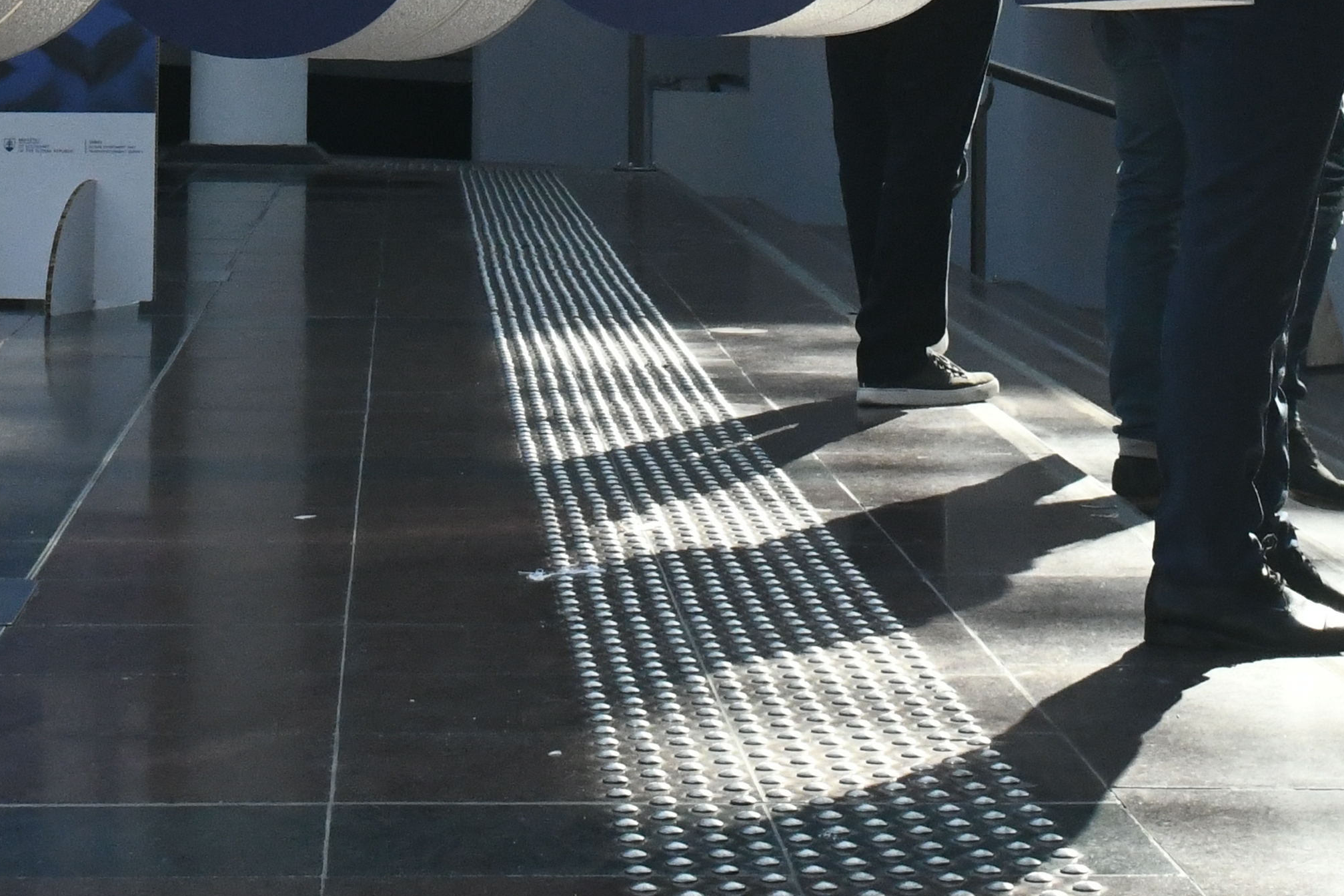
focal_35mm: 127
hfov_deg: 16.1
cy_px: -584
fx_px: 4741
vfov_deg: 10.3
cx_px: 572
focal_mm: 31
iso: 2500
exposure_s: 1/500
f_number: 13
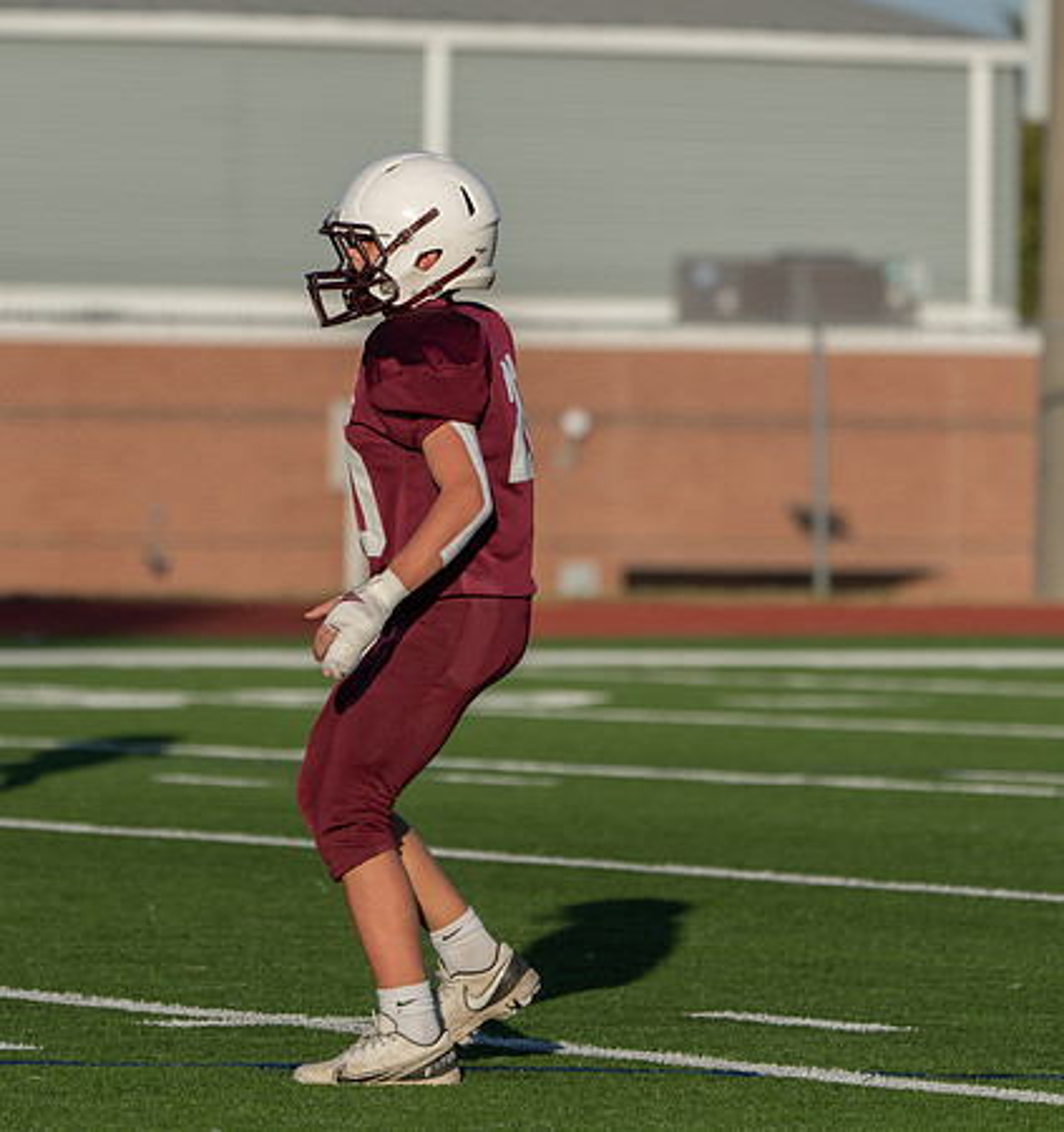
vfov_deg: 4.7
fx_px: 13866
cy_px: 550
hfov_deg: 4.4
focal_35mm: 386
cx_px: 408
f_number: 5.6
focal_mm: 265
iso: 160
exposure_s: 1/1000
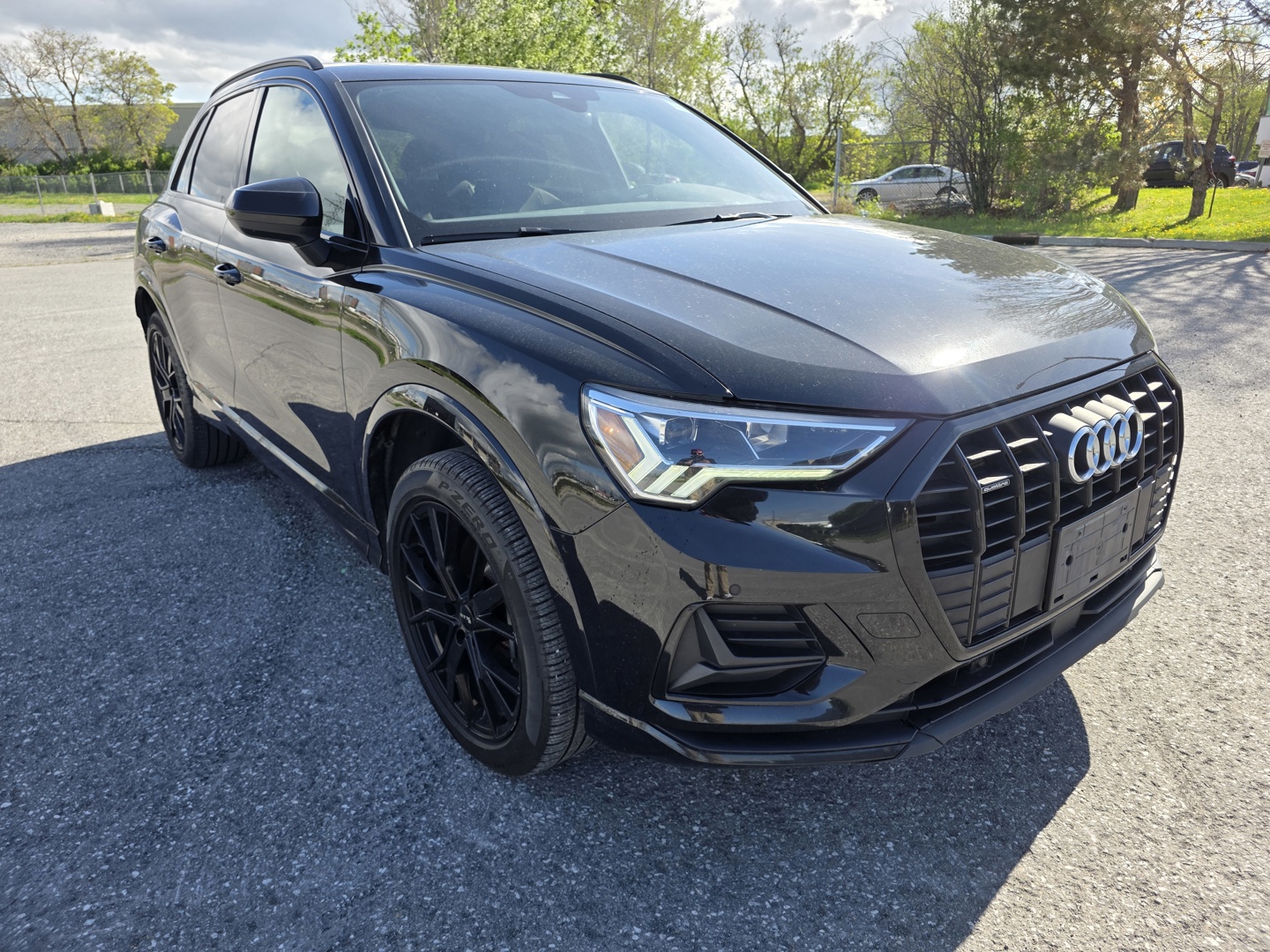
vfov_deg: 58.9
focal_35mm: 23
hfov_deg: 73.9
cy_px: 476
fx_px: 844
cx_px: 635
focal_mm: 6.3
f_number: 1.7
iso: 80
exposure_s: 1/2198
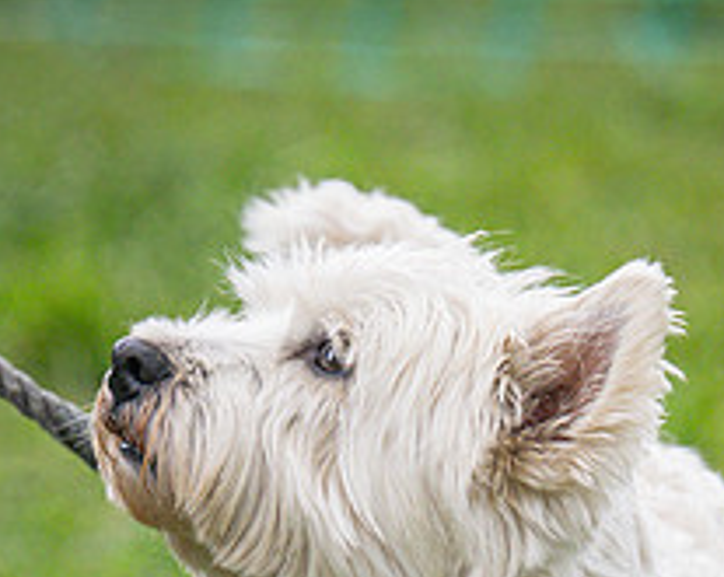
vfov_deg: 2.0
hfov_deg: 2.5
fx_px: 16348
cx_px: 508
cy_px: 805
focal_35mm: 764
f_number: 4
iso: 1250
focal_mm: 180
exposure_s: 1/2000
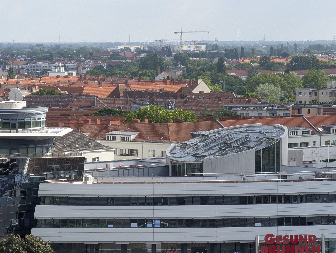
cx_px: 146
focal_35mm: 189
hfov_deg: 10.4
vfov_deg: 7.9
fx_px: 1837
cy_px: 172
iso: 48
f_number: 2.8
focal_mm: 17.91
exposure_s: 1/563
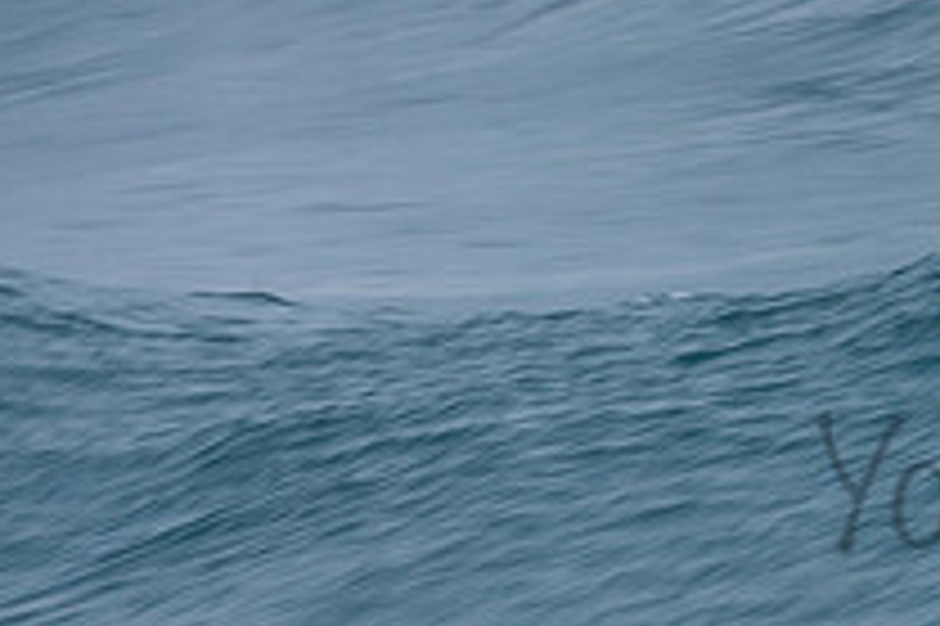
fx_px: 52180
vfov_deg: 0.7
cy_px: 444
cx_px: 1282
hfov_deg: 1.0
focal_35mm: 2000
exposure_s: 1/50
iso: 100
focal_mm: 480
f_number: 14
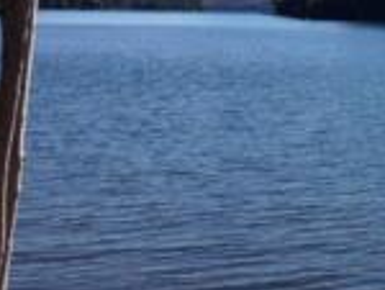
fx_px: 1225
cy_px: 6
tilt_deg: -0.6
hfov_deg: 17.5
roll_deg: -0.1
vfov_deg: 13.3
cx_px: 372
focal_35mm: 110
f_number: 2.4
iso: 50
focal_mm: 4.12
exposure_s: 1/2463
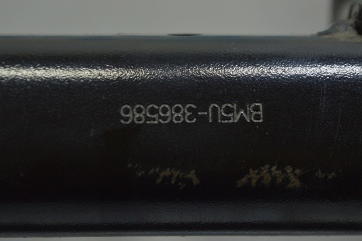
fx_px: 829
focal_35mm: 82
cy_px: 120
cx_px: 181
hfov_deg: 24.6
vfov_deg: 16.5
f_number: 5.6
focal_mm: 55
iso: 400
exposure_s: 1/40
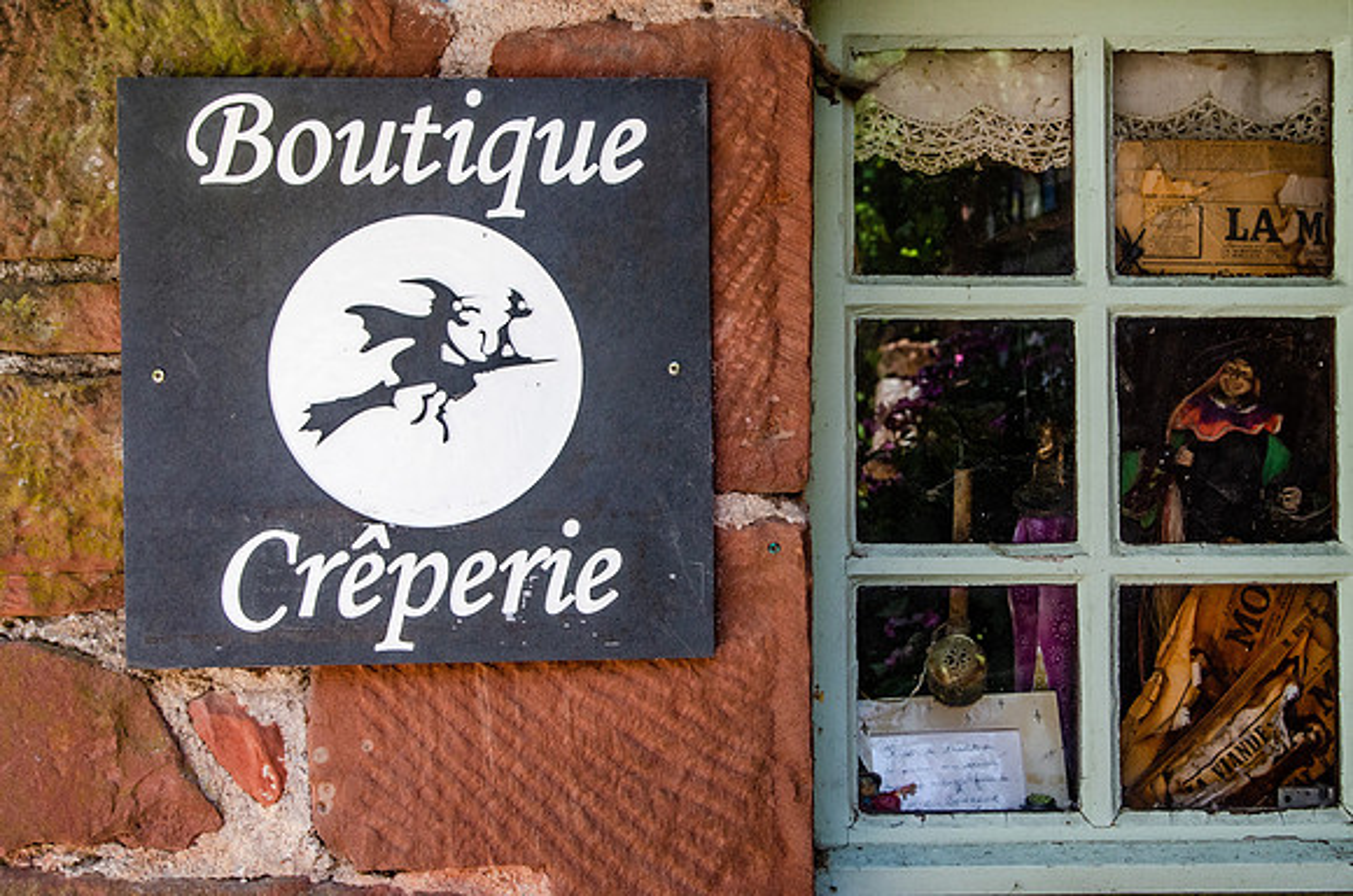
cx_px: 676
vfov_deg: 23.7
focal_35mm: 57
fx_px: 2138
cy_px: 448
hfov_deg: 35.1
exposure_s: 1/200
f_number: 7.1
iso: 500
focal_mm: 38
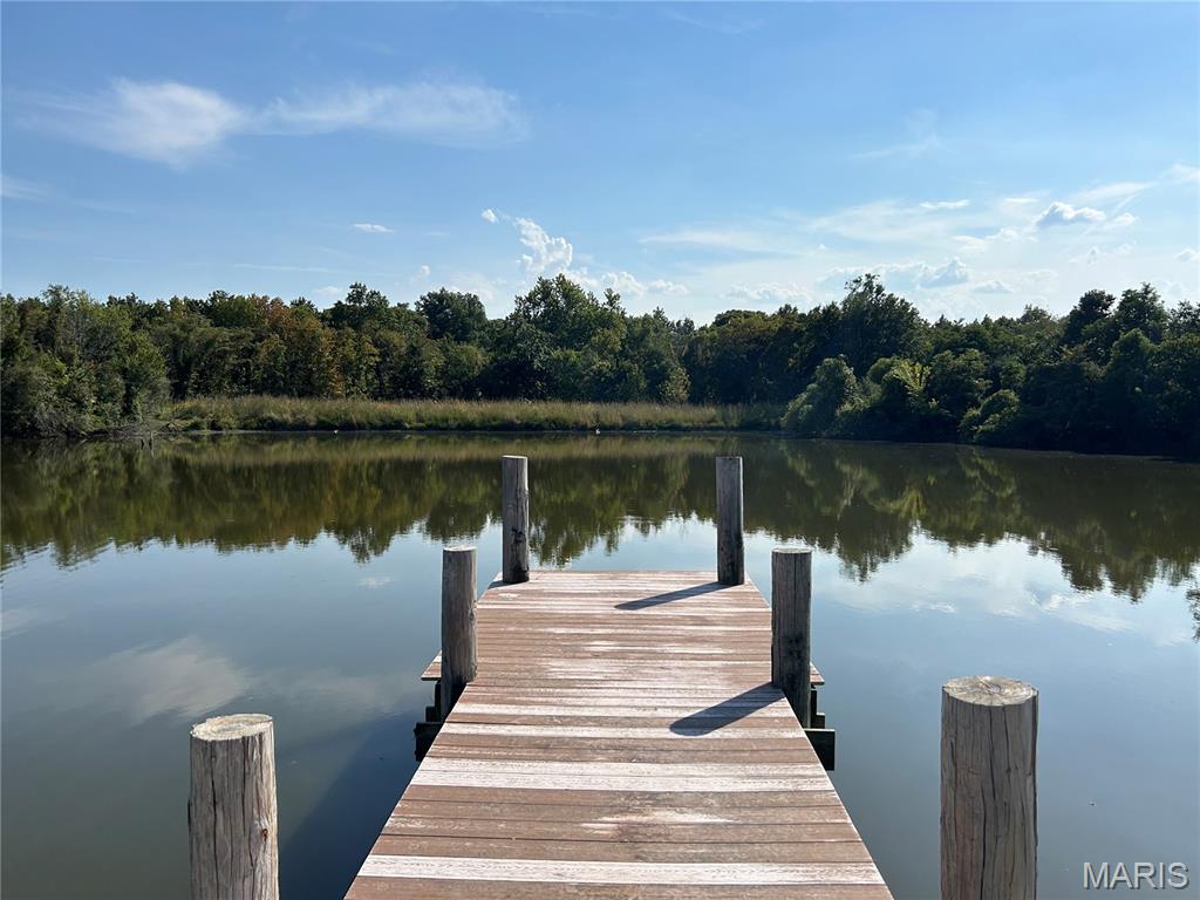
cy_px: 450
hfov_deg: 67.3
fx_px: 901
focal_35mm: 26
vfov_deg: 53.1
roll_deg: +0.8
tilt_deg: -2.7
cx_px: 600
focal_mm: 5.7
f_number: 1.5
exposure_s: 1/8000
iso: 50
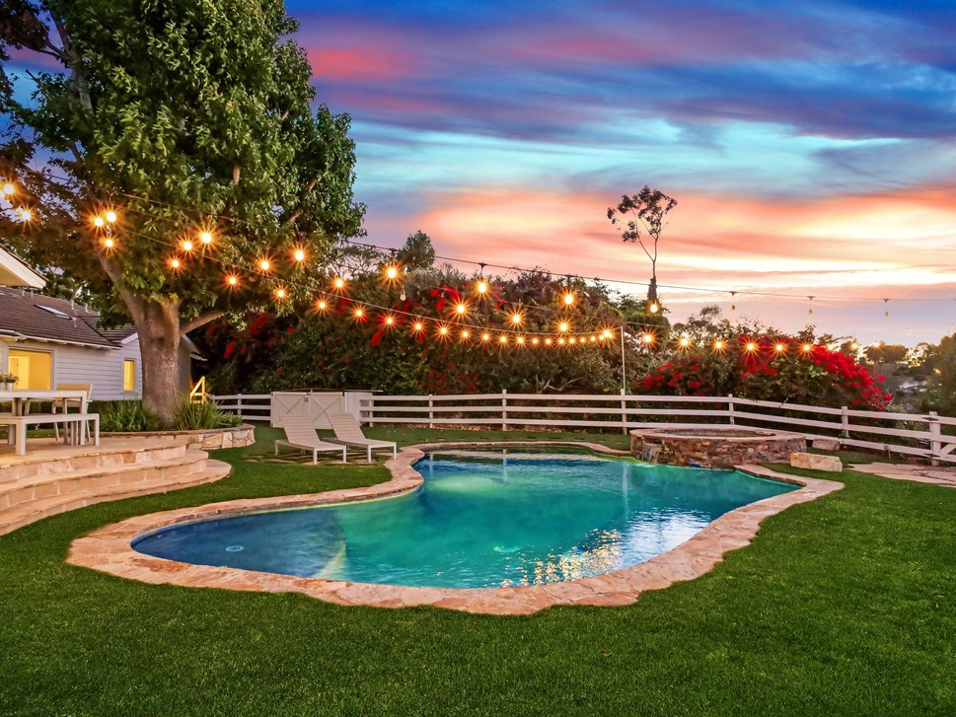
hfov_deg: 84.7
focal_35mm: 19
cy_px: 367
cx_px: 485
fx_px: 525
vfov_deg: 68.7
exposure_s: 1/10
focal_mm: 9
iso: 2500
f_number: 8
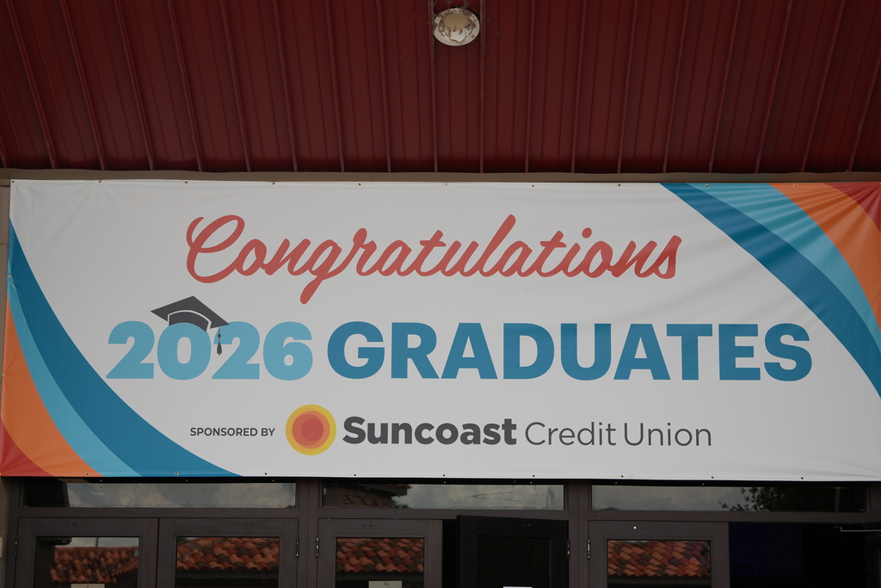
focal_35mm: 75
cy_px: 294
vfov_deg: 18.2
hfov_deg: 27.0
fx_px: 1836
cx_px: 440
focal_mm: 50
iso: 100
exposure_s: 1/320
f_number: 4.5
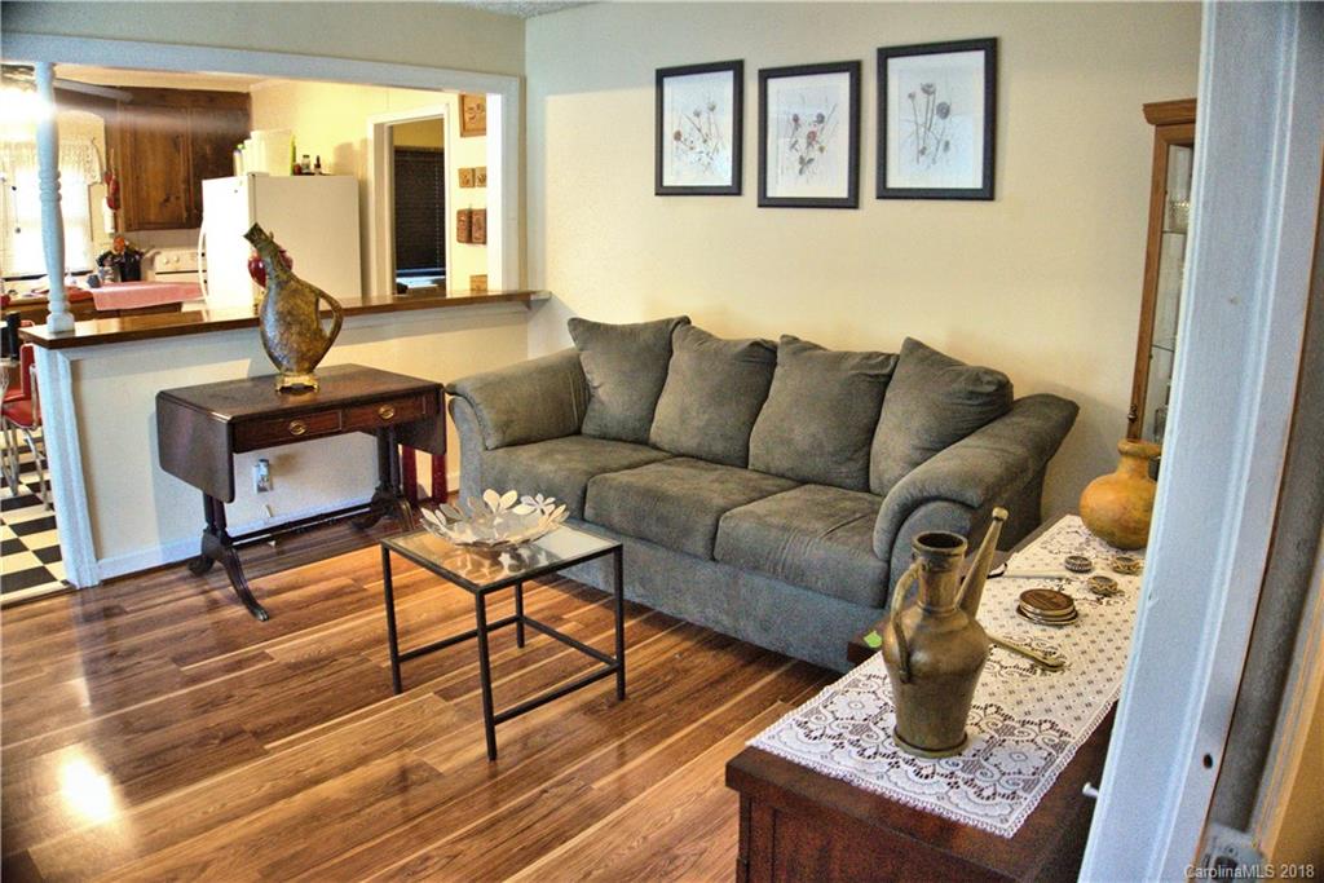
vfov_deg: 53.1
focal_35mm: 24
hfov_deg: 73.7
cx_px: 662
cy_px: 442
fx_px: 883
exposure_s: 1/60
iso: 2500
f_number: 4
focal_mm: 16
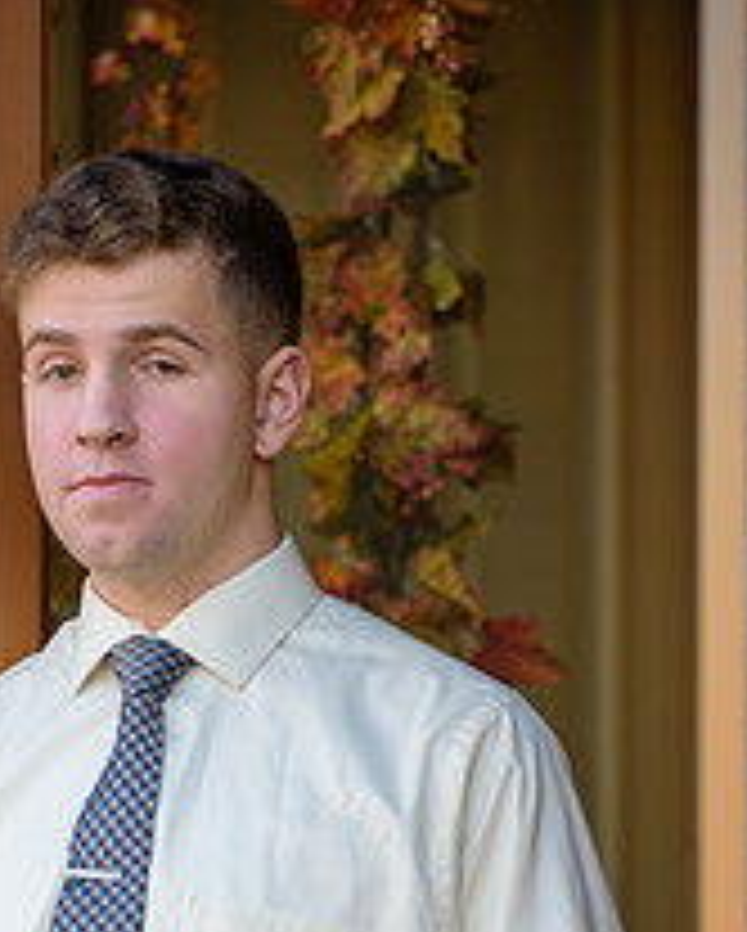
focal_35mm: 173
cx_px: 225
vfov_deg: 11.1
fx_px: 4774
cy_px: 828
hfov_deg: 8.9
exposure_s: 1/400
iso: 320
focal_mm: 85
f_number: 3.2
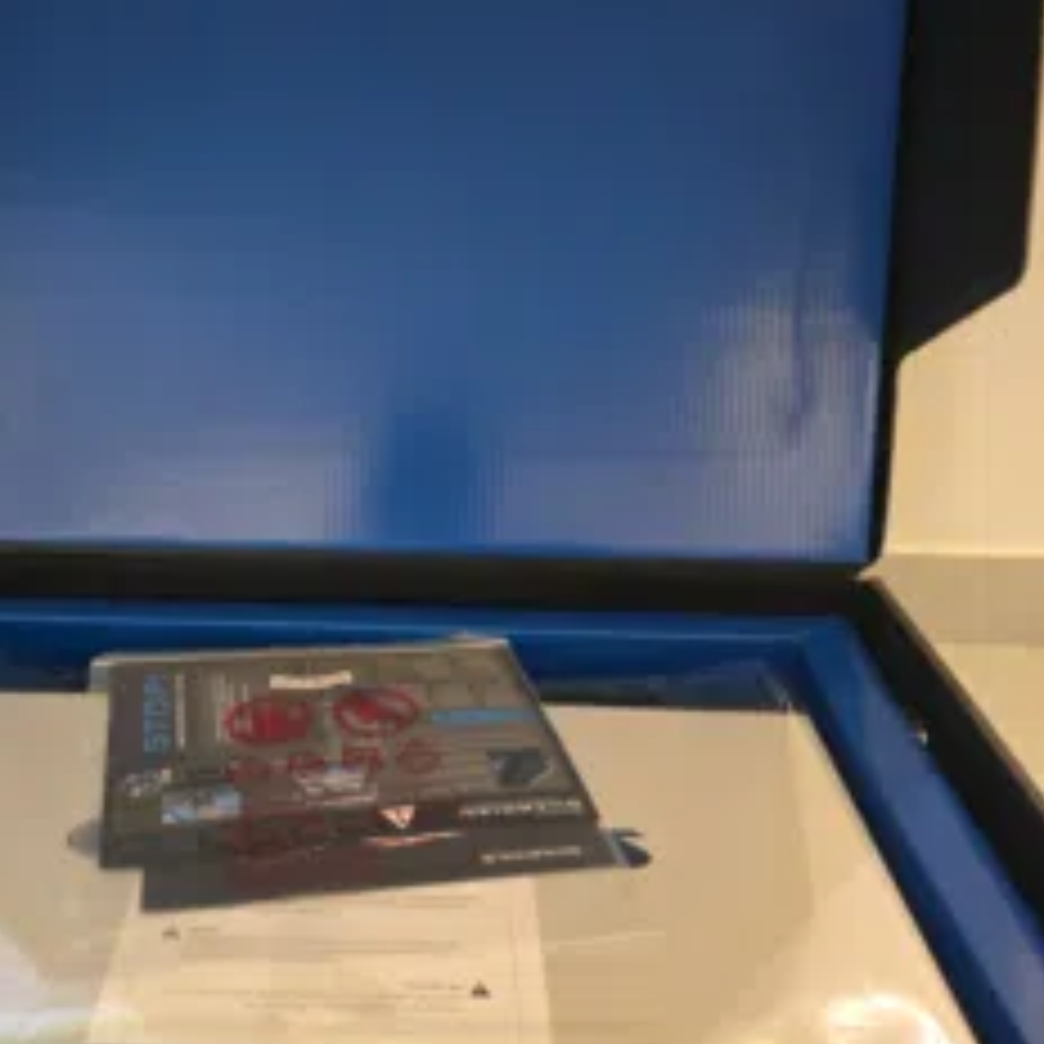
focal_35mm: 35
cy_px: 558
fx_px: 1194
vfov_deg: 47.2
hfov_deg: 46.8
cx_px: 387
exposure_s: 1/50
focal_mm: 6.3
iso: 1600
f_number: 1.7
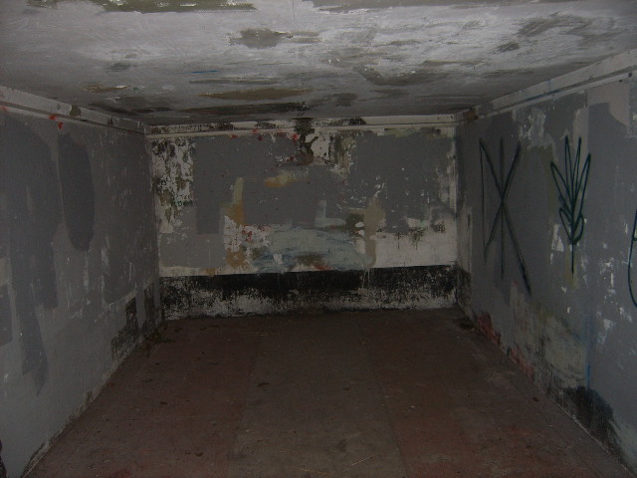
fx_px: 644
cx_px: 318
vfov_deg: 40.7
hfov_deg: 52.6
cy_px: 239
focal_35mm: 35
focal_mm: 5.8
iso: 69
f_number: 2.8
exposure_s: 1/30
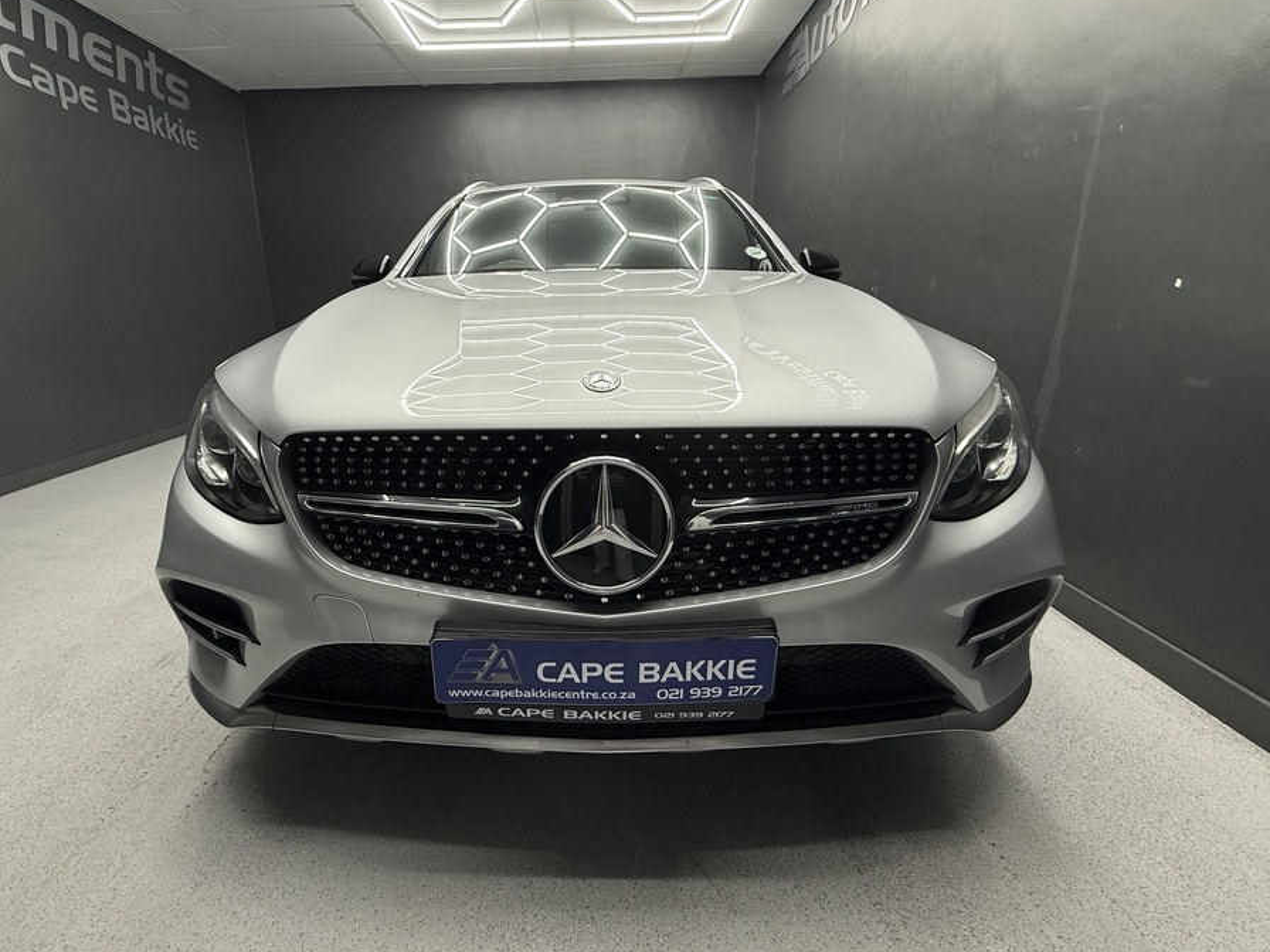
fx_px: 587
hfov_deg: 94.3
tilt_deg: -14.5
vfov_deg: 78.1
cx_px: 578
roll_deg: +1.0
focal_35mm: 16
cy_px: 456
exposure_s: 1/99
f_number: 2.2
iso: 80
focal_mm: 2.22
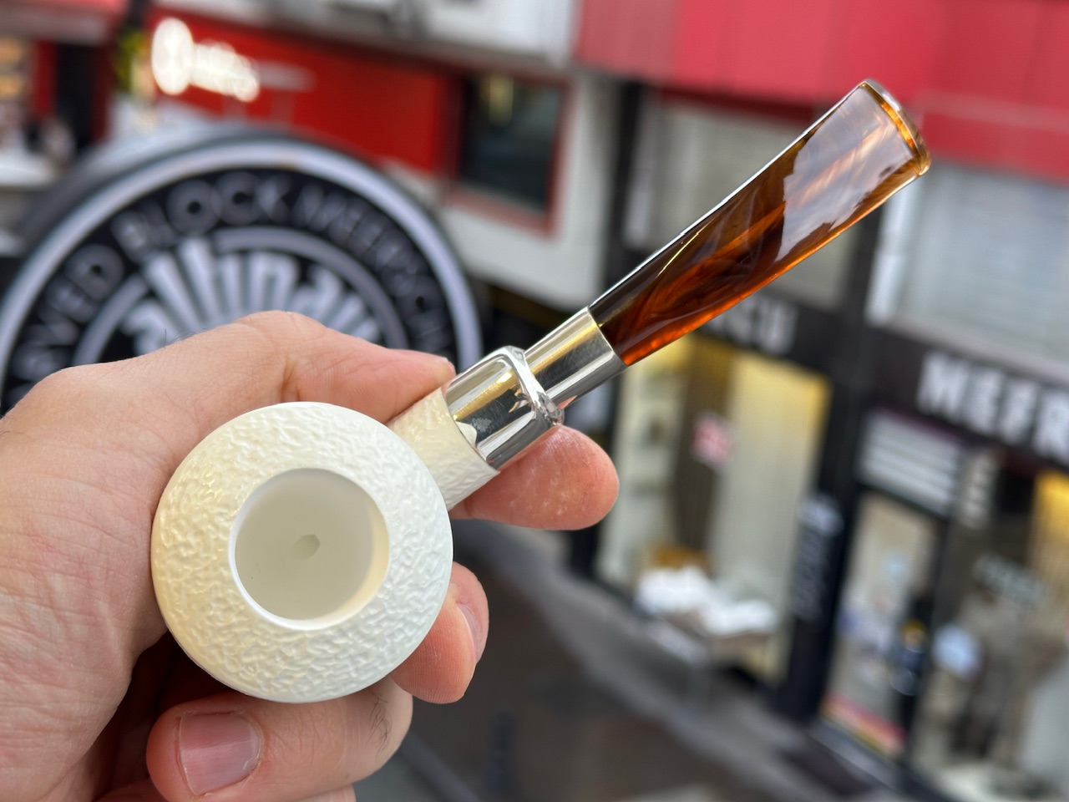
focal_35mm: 48
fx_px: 1482
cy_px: 401
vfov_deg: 30.3
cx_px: 534
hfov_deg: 39.7
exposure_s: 1/50
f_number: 1.78
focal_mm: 6.86
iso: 50
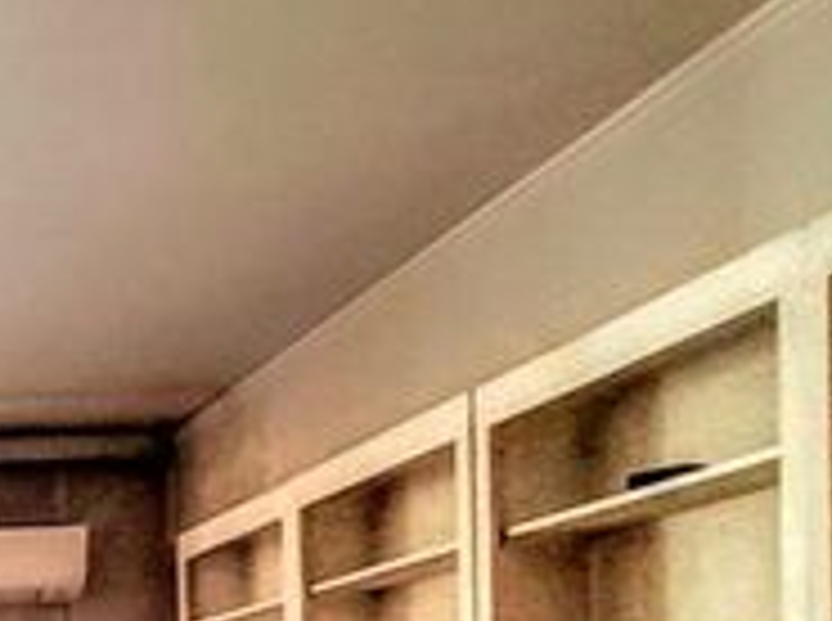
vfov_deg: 24.3
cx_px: -288
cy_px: 819
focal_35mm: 52
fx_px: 1247
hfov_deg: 28.9
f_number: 2.2
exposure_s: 1/50
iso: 125
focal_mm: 1.67
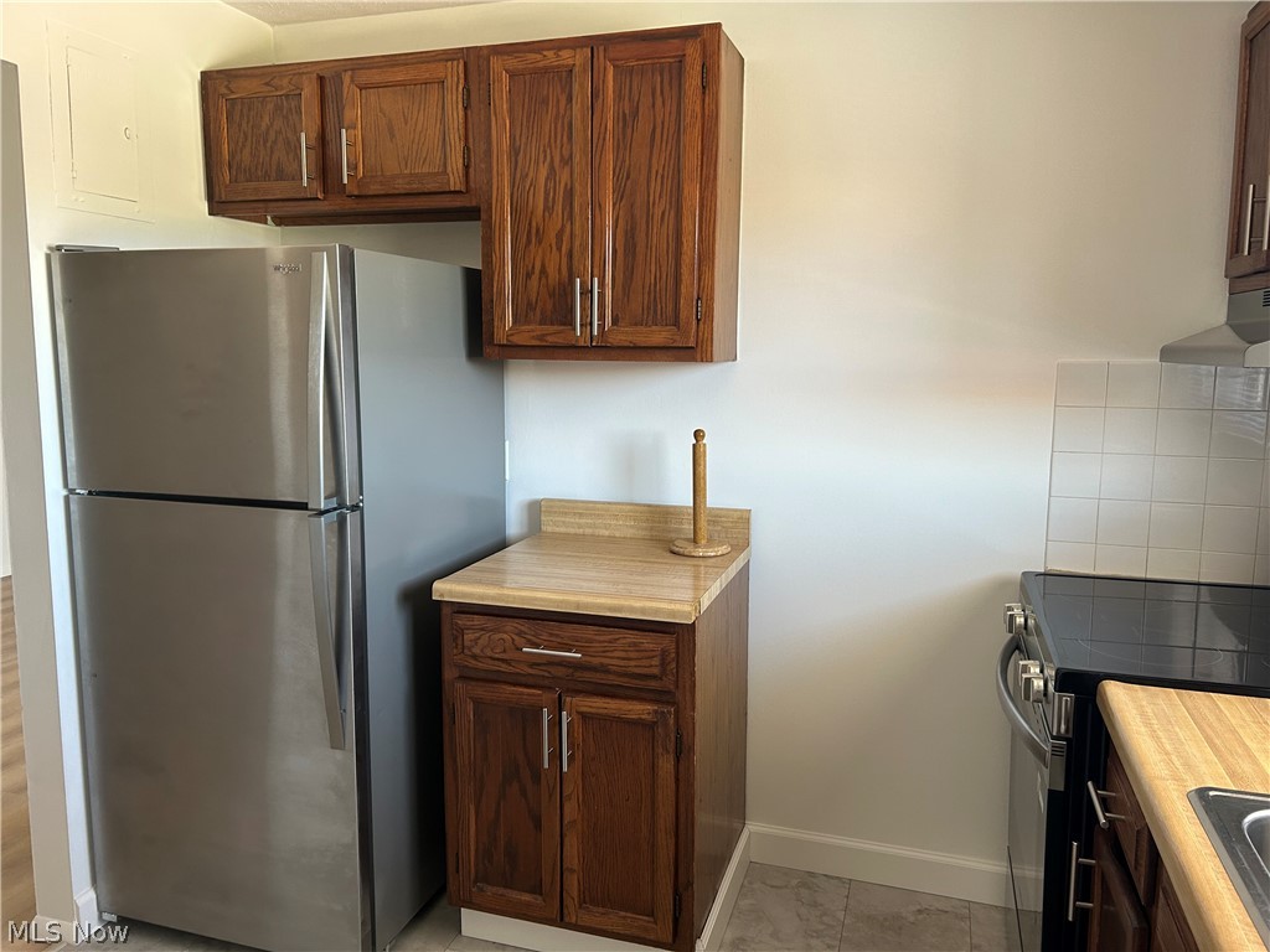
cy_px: 476
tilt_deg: -6.9
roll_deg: -1.0
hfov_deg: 67.3
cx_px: 635
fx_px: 954
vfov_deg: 53.1
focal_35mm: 26
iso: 125
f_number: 1.5
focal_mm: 5.7
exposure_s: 1/79
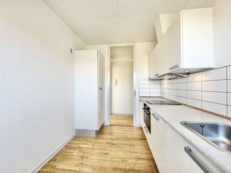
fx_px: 93
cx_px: 116
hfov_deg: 102.0
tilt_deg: +0.1
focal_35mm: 14
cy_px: 86
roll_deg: +0.3
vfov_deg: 85.7
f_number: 2.2
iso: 50
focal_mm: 2.22
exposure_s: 1/100
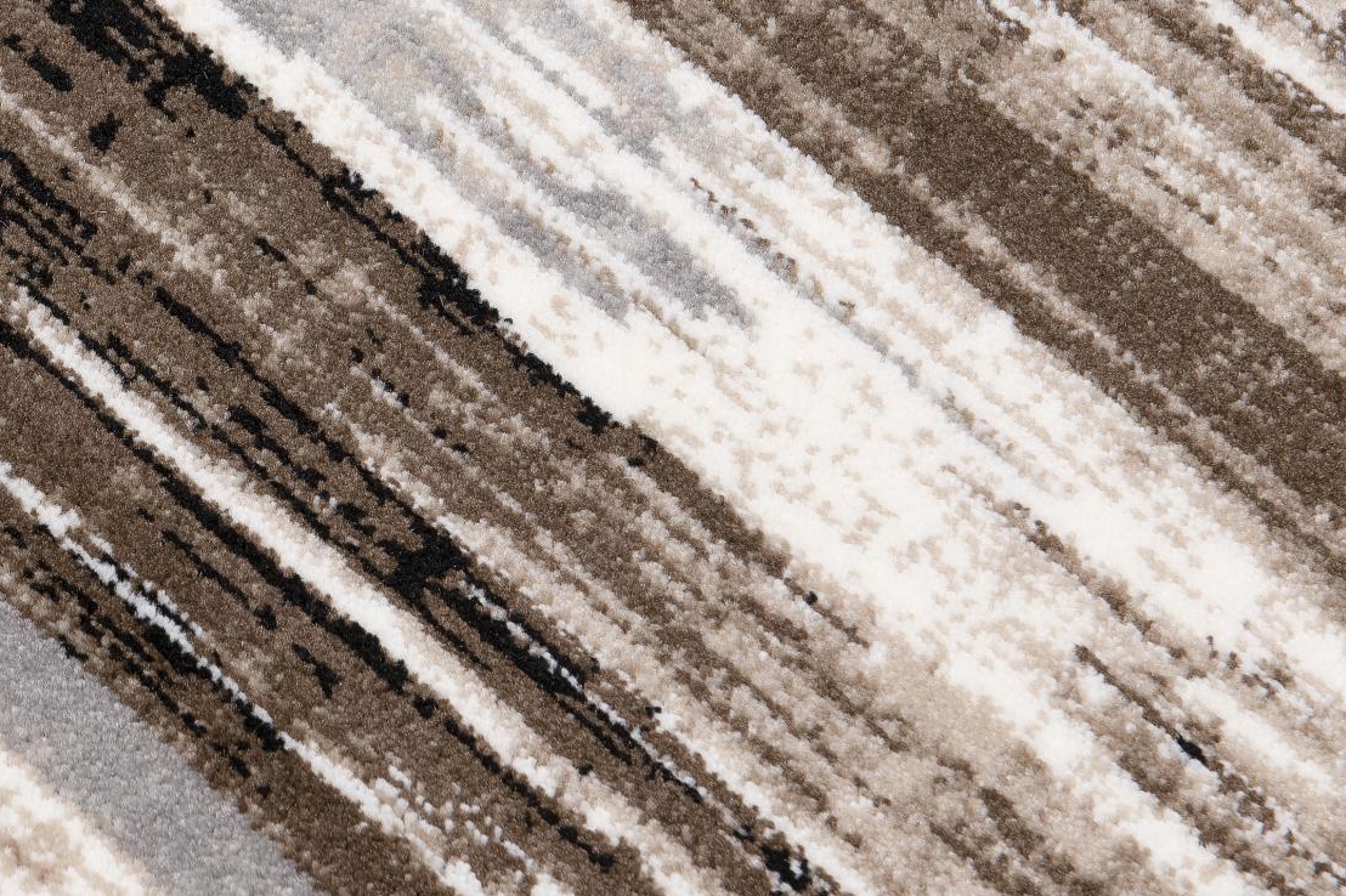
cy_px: 79
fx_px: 5905
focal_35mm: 158
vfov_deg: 8.6
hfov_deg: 12.8
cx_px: -91
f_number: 10
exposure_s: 1/160
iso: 100
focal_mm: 70
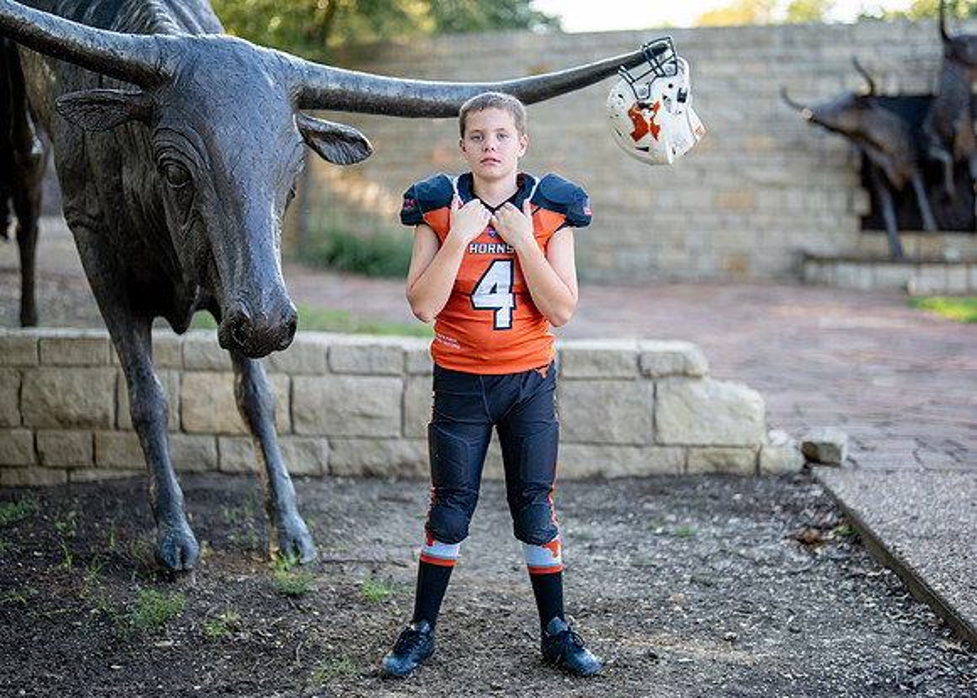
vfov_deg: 24.8
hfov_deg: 34.2
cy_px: 346
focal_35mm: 57
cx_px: 501
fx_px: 1586
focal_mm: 50
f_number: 1.2
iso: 200
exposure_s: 1/1250
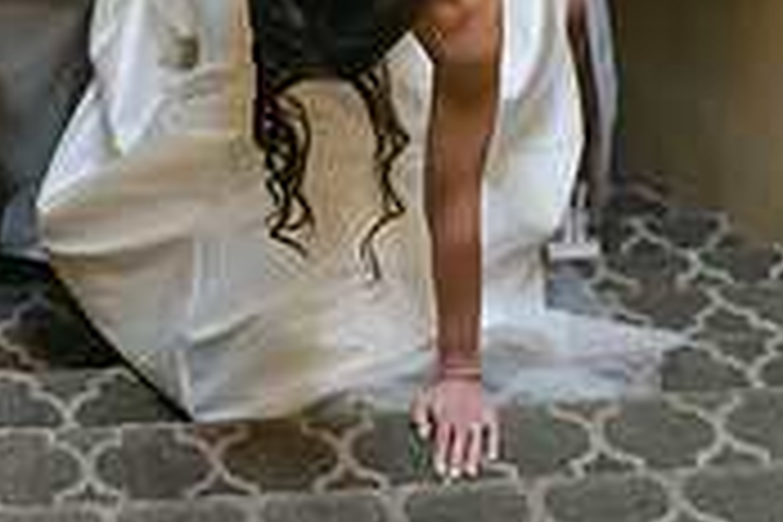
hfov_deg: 17.2
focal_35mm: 117
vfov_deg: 11.6
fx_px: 2545
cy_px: -2
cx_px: 58
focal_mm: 35
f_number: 2
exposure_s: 1/200
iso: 125
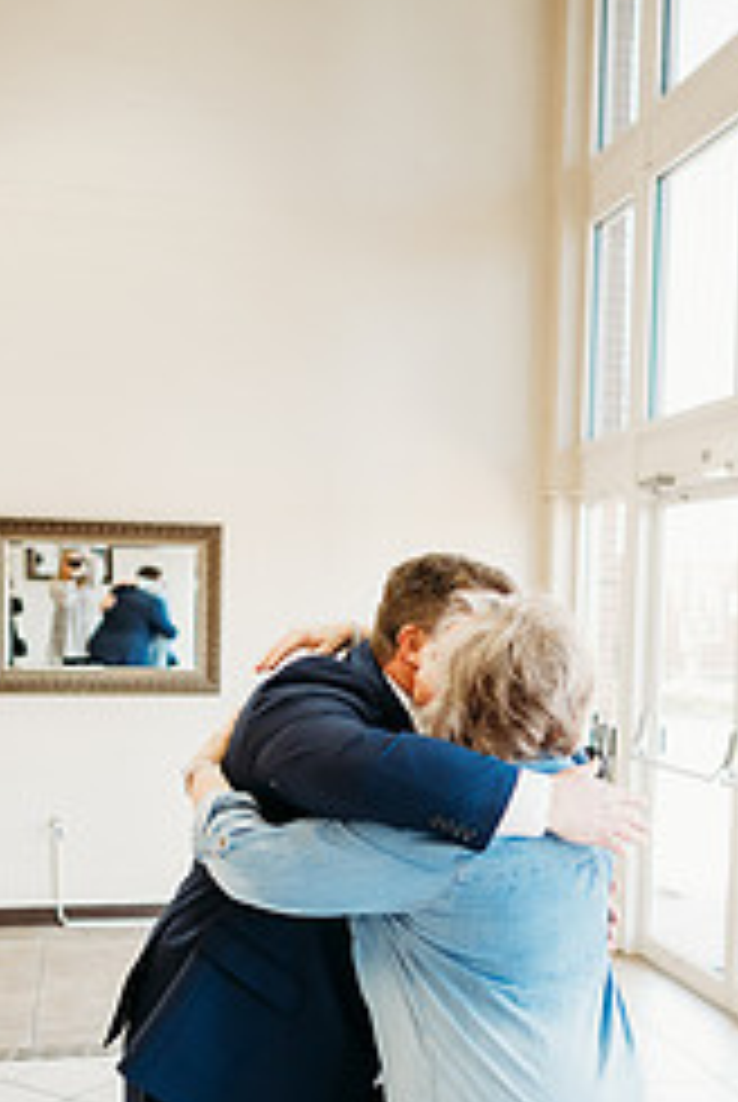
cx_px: 405
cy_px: 724
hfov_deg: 30.6
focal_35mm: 44
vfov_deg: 43.9
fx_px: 1349
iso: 400
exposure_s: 1/160
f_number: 1.8
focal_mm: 24
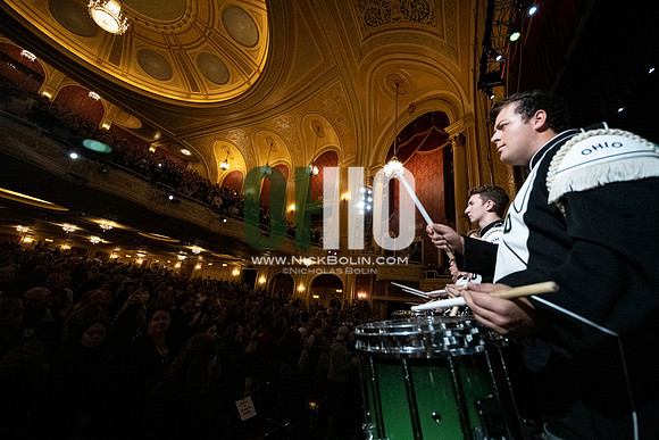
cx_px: 330
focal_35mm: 14
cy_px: 220
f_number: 4
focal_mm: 14
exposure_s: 1/400
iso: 12800
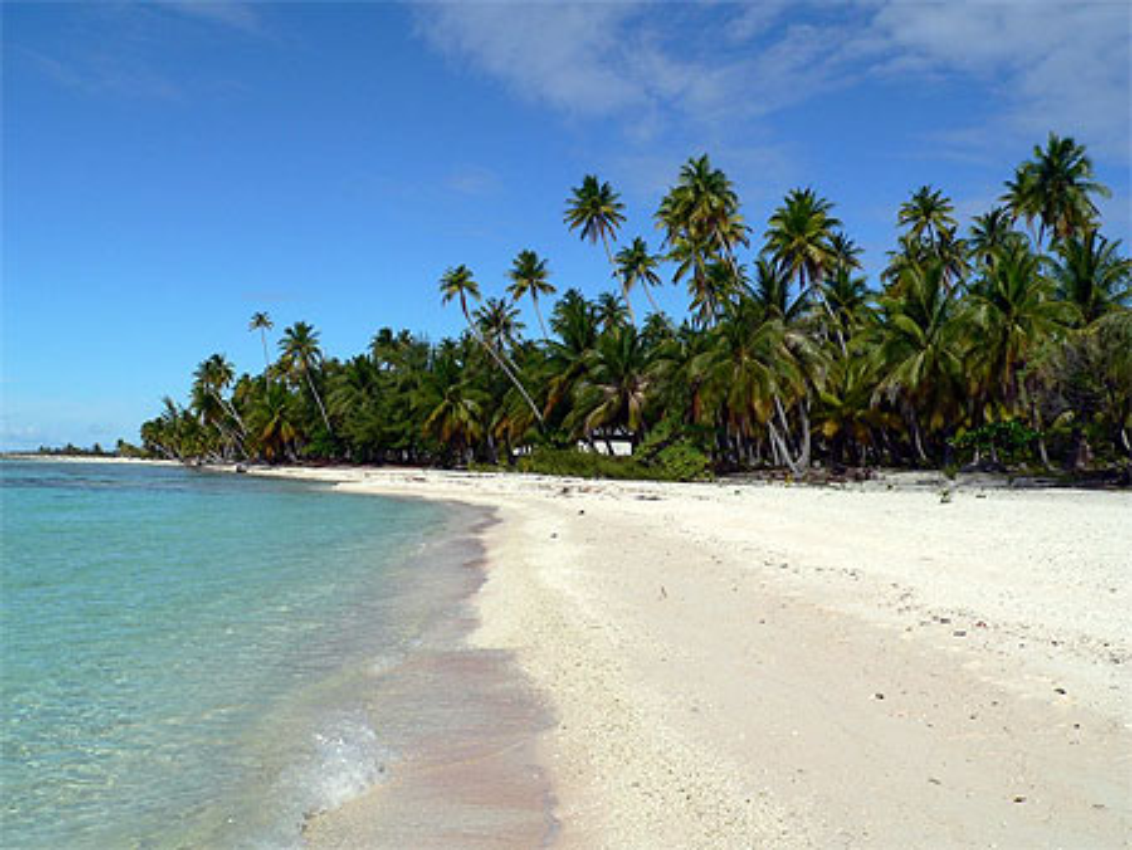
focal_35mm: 36
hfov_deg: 51.3
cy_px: 425
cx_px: 566
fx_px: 1178
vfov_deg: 39.7
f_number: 5.6
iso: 80
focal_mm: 6
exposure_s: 1/800
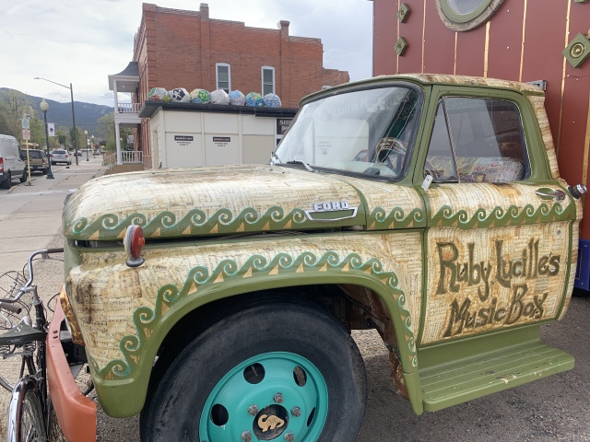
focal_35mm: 26
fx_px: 443
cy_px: 221
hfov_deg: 67.3
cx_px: 295
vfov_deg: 53.1
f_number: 1.8
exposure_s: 1/495
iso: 25
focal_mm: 4.25
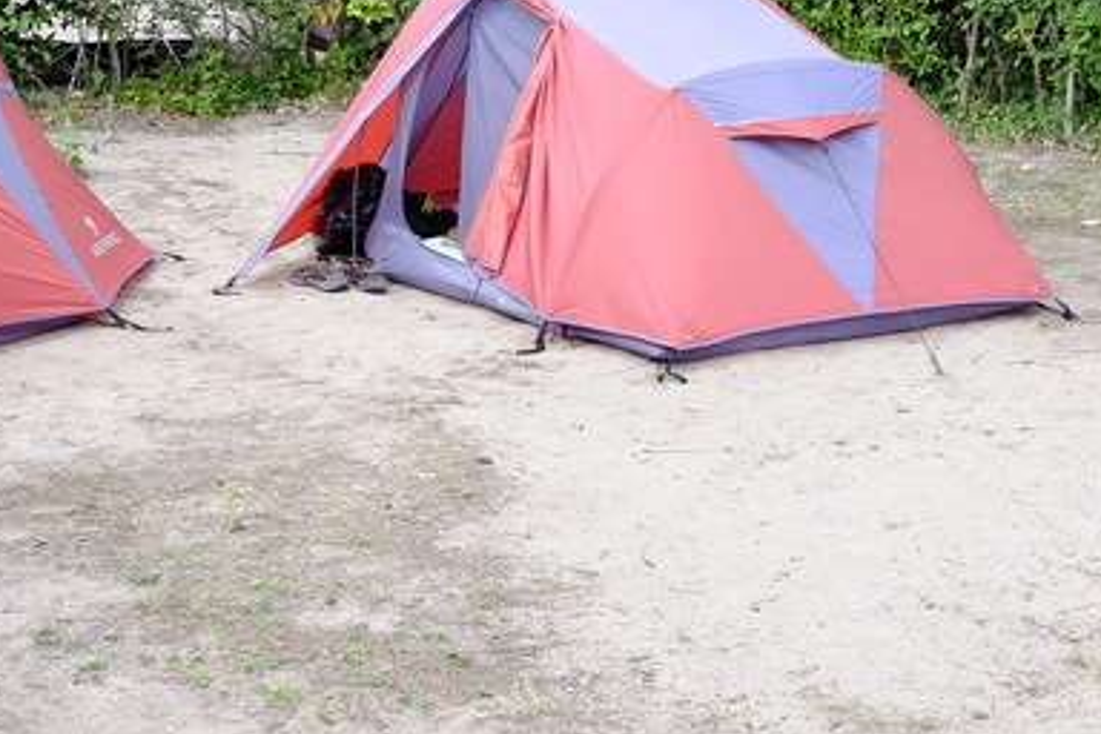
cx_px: 576
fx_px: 2232
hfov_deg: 27.7
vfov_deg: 18.6
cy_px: 288
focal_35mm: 73
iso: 800
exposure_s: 1/40
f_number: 8
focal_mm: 23
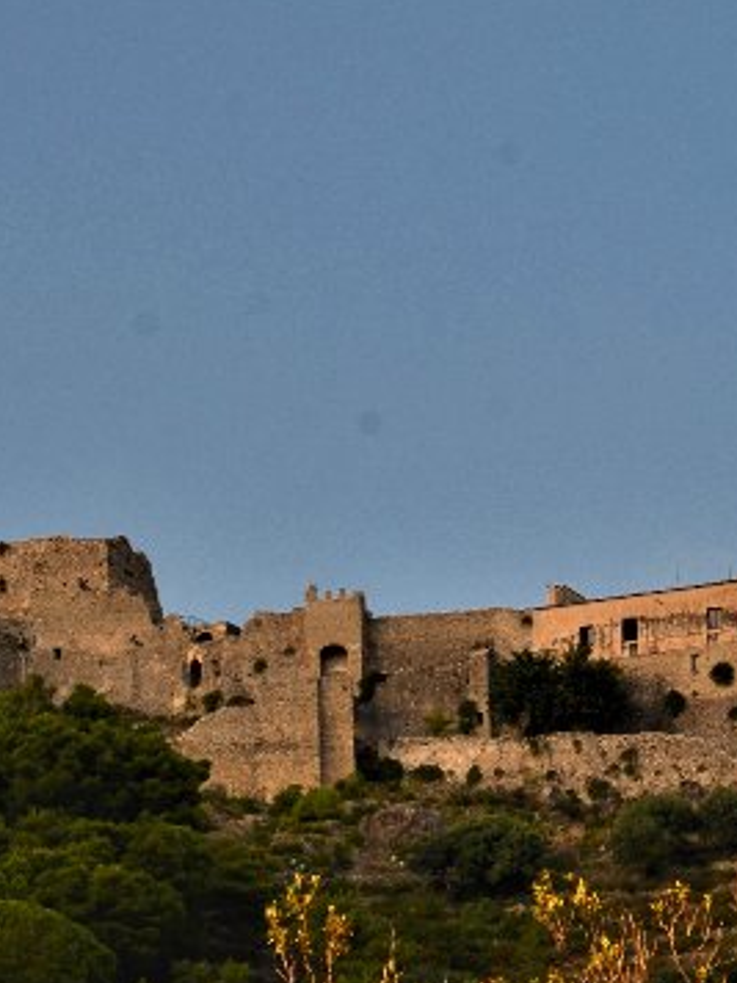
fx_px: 9654
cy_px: 538
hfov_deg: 4.4
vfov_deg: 5.8
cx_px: 293
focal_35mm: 340
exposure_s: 1/80
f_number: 10
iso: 200
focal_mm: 105
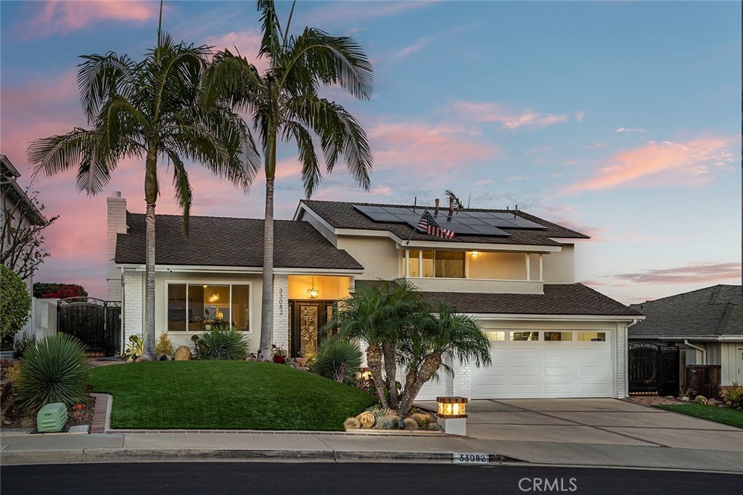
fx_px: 722
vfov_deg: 37.8
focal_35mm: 35
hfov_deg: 54.4
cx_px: 372
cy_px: 248
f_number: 5.6
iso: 320
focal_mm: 35
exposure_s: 1/30
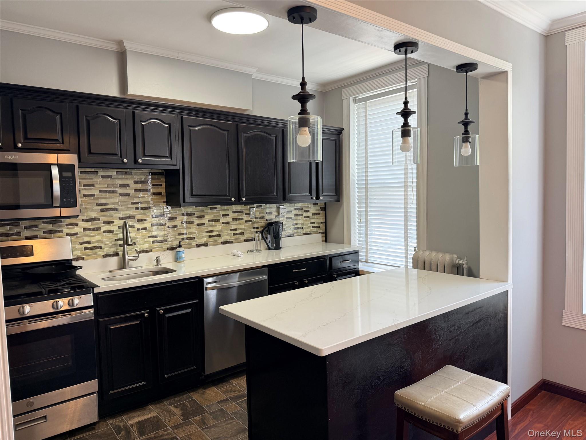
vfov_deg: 56.8
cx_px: 293
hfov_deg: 71.6
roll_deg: +1.4
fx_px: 406
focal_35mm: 24
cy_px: 220
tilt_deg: -3.3
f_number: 1.78
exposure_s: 1/120
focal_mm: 6.76
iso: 100
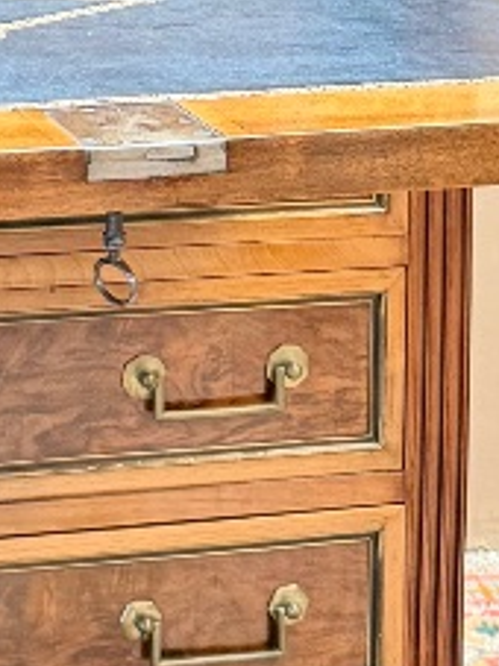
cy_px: -358
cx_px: -167
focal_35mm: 127
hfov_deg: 11.3
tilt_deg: -3.6
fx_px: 2443
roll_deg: -0.6
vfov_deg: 14.4
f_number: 1.78
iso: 320
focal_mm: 6.76
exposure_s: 1/60
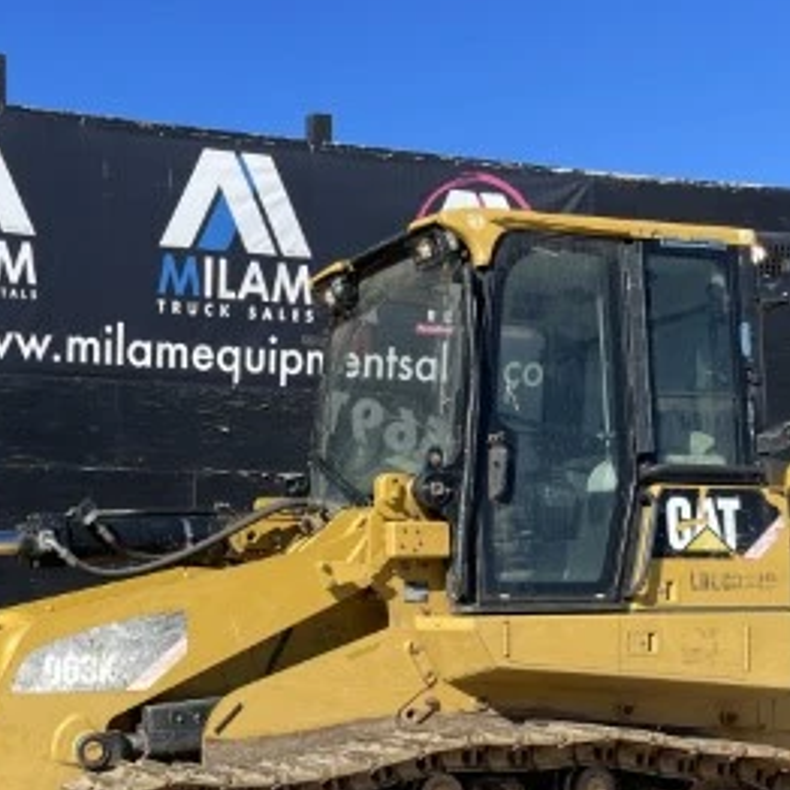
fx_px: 1394
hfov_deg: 30.8
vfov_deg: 30.9
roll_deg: +0.4
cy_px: 627
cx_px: 151
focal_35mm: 54
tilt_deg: -0.8
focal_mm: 5.1
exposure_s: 1/3559
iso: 32
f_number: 1.6
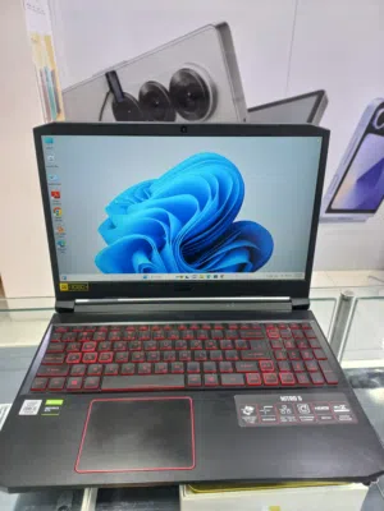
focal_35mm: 25
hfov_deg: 54.9
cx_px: 192
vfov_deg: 69.4
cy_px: 256
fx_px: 370
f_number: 1.8
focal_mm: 4.6
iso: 125
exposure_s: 1/50
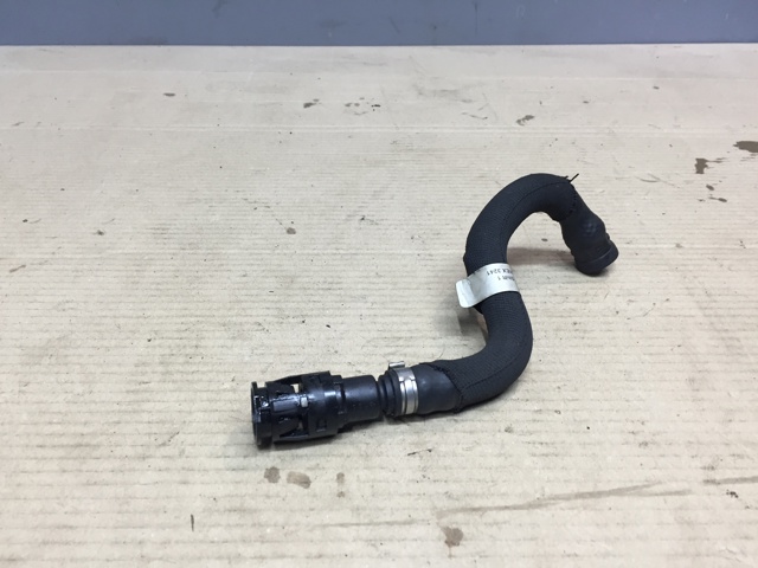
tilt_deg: -33.1
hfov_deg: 61.7
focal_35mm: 29
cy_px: 284
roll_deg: -1.8
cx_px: 379
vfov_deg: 48.2
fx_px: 635
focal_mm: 4.15
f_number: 2.2
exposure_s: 1/33
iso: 50
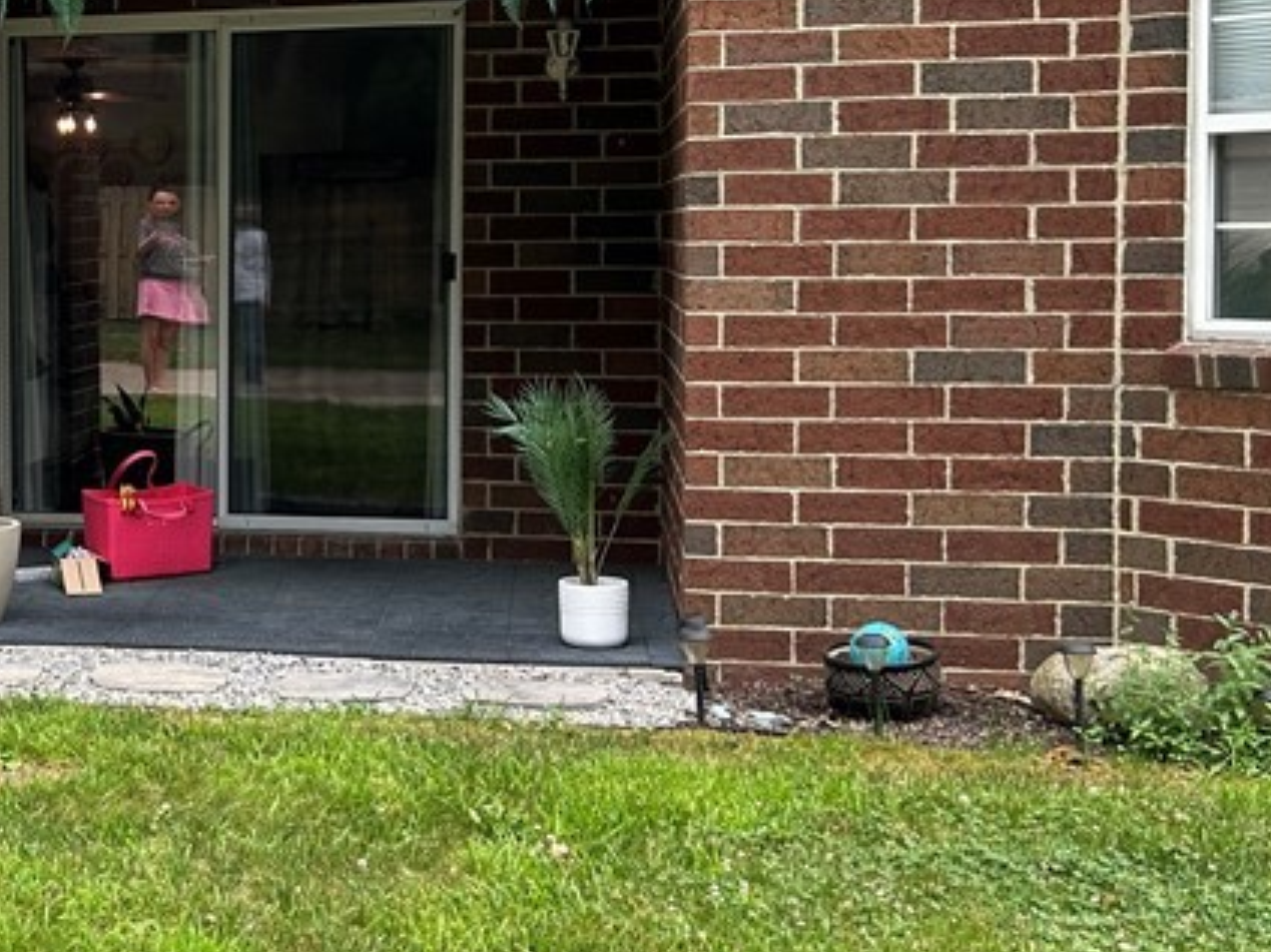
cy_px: 318
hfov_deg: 28.7
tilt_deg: -3.0
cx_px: -15
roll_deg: -0.1
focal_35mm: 63
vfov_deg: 23.2
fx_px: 2313
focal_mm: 5.7
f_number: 1.5
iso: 50
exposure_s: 1/594
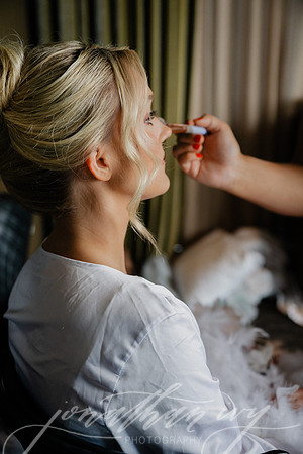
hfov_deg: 31.2
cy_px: 227
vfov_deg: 45.4
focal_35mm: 43
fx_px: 543
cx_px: 152
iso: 250
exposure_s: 1/250
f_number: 3.2
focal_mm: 43
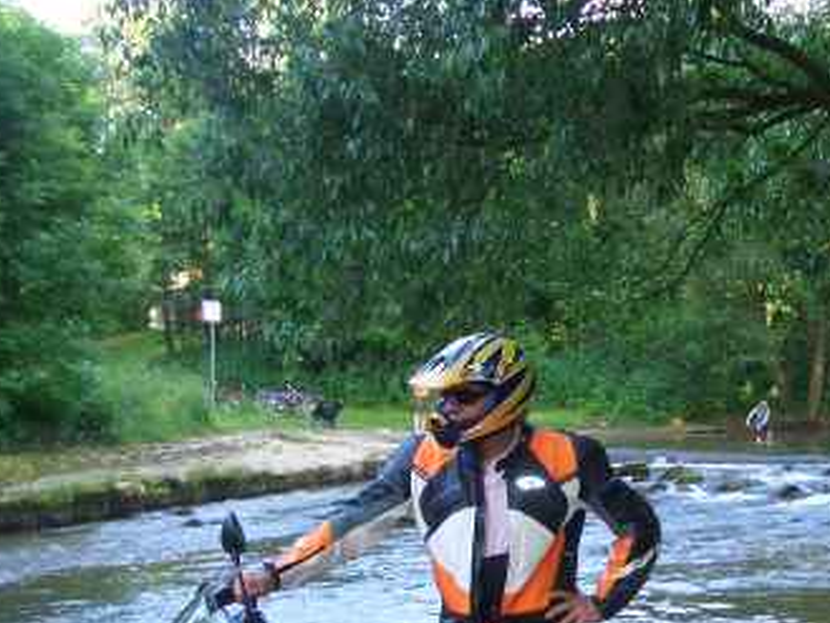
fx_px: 1631
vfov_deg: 21.2
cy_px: 562
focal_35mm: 68
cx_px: 727
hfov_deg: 27.6
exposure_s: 1/60
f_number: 2.6
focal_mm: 5.8
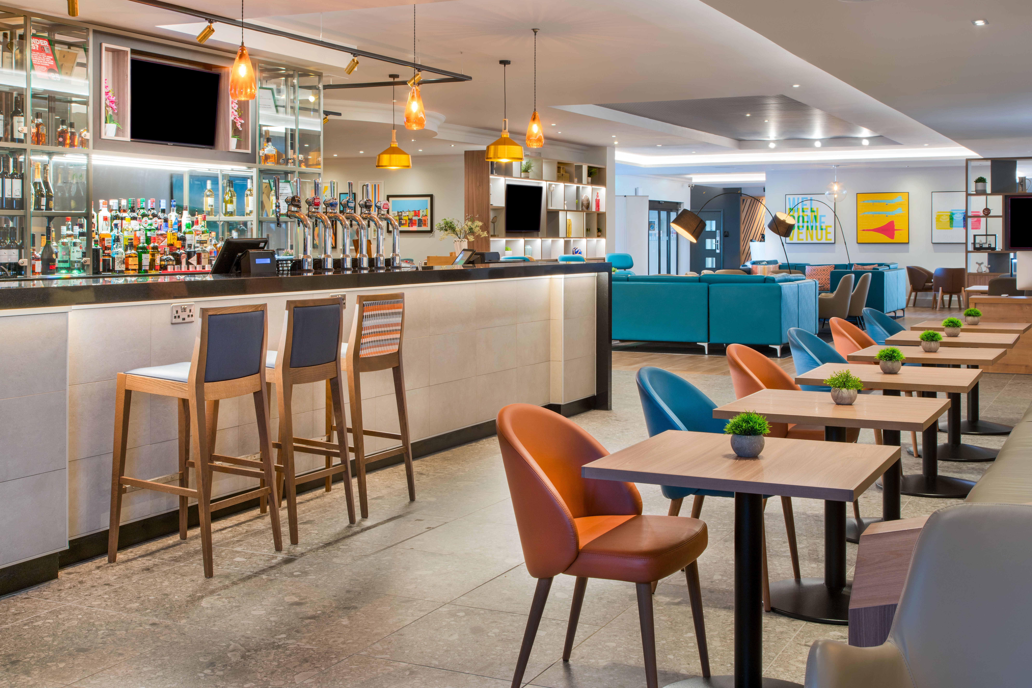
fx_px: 1290
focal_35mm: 45
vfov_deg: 29.9
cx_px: 516
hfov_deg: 43.6
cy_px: 344
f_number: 16
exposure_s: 2
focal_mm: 45
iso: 125
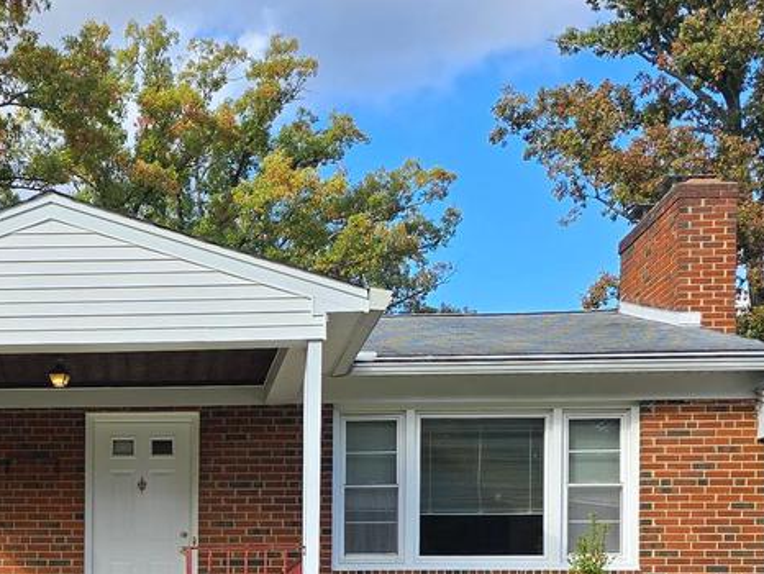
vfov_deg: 19.6
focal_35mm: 71
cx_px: 44
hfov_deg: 26.3
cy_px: 674
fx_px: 1568
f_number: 1.7
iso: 12
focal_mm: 6.3
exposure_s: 1/330
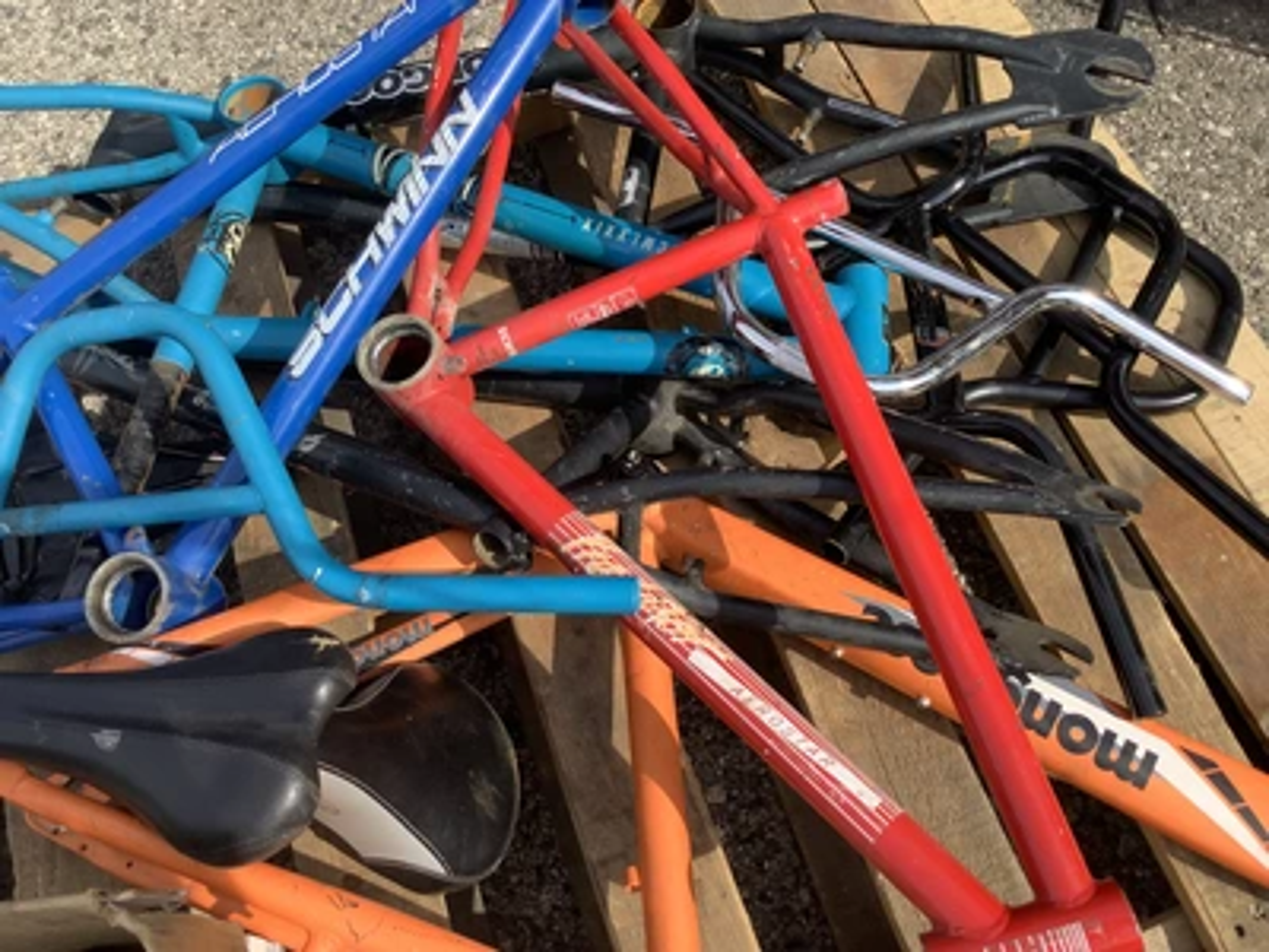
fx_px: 1136
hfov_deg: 58.4
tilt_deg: -64.3
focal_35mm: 31
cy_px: 476
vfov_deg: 45.4
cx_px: 634
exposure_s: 1/574
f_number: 2.4
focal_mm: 3.3
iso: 25
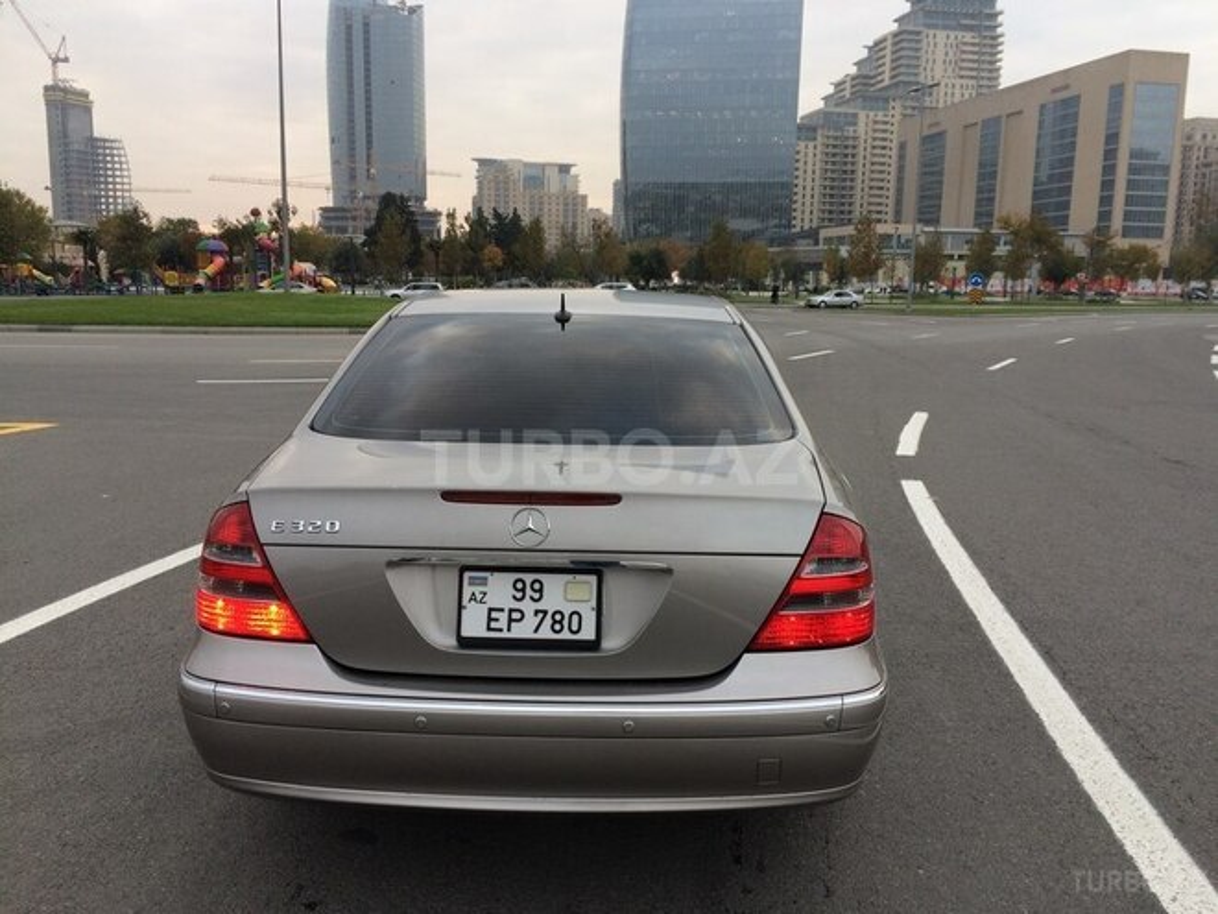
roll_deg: -1.5
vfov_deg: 48.2
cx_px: 609
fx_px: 1020
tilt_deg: -11.3
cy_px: 457
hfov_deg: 61.7
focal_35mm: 29
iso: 32
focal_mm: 4.15
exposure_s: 1/152
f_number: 2.2
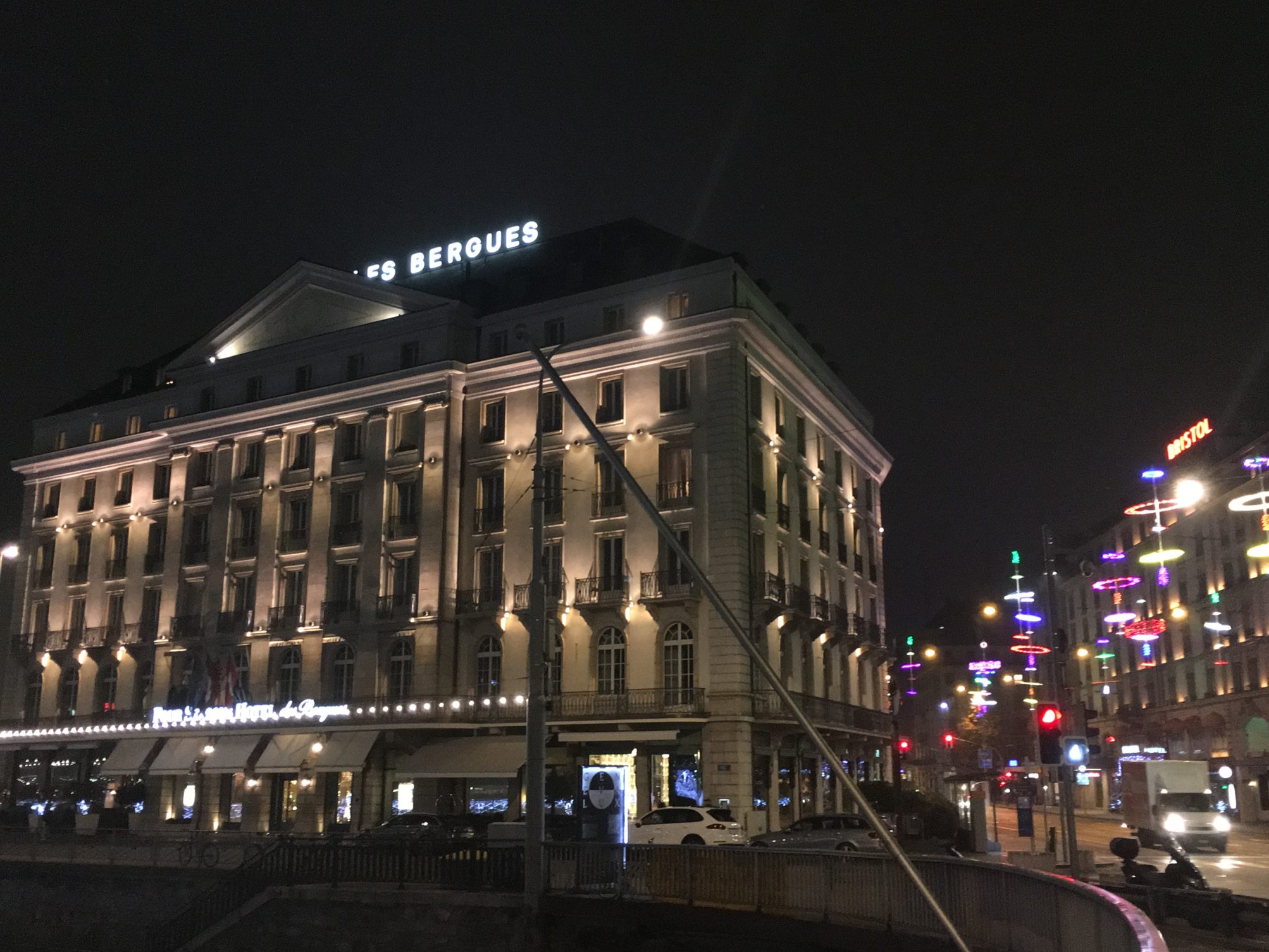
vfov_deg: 38.7
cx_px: 640
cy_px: 454
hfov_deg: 50.1
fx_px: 1357
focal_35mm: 37
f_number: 2.2
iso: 250
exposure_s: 1/17
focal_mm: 4.15
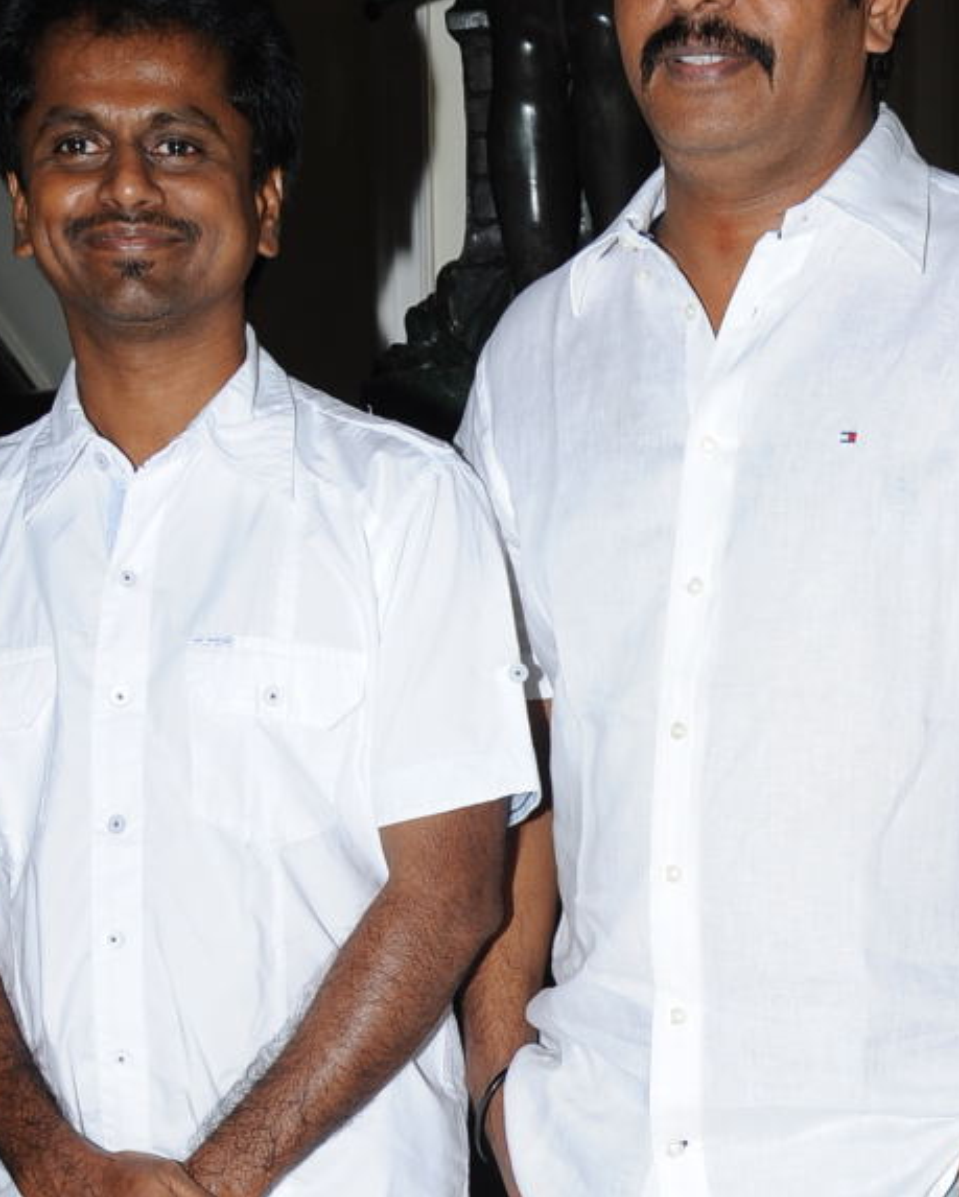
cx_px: 647
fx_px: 3155
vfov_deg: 20.8
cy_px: 1166
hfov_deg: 17.2
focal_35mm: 89
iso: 200
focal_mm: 34
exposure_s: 1/125
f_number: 8
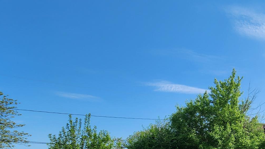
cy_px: 151
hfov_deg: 57.8
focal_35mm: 29
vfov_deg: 36.0
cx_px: 232
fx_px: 204
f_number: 2.2
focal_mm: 2.2
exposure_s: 1/2760
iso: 50
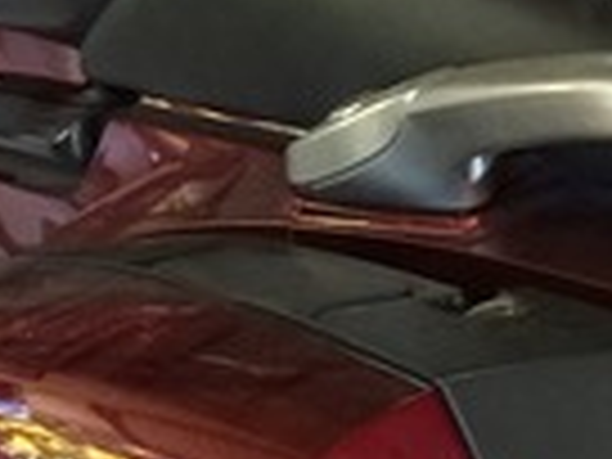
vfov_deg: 8.6
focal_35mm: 170
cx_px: 261
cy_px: -76
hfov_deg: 11.6
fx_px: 3006
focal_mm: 4.15
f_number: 2.2
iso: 80
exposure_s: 1/30
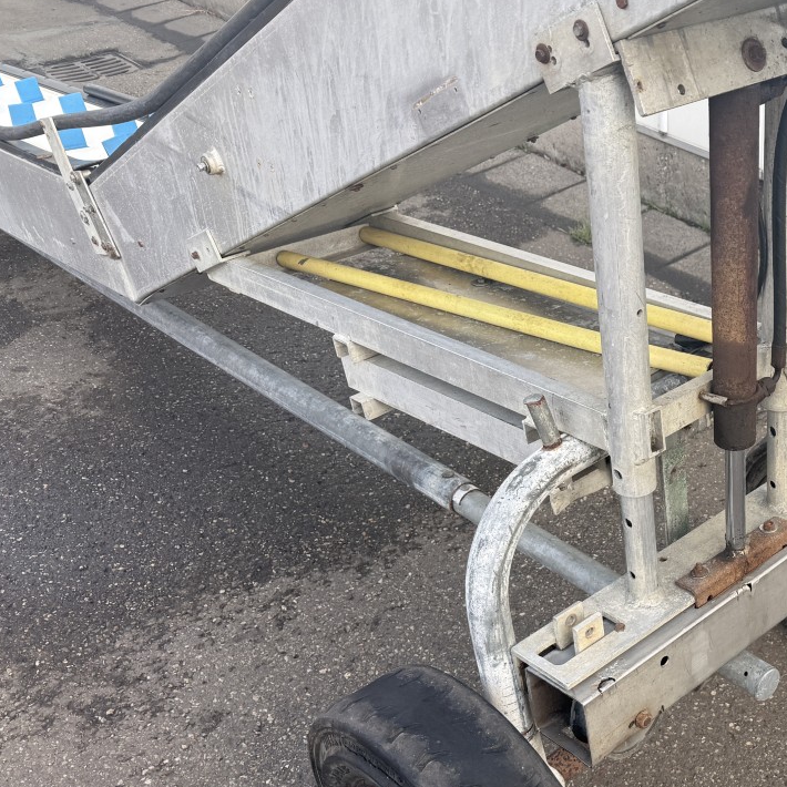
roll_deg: -0.9
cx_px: 736
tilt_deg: -36.8
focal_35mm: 43
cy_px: 532
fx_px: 1106
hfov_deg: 36.3
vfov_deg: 38.7
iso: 80
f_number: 1.78
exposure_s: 1/602
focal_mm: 6.76
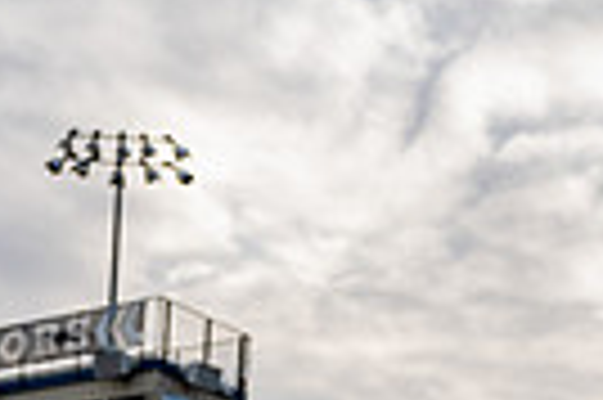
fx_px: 1573
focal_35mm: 94
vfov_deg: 11.7
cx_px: 180
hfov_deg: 21.6
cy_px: 984
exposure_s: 1/250
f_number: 4
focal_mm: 28
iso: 100
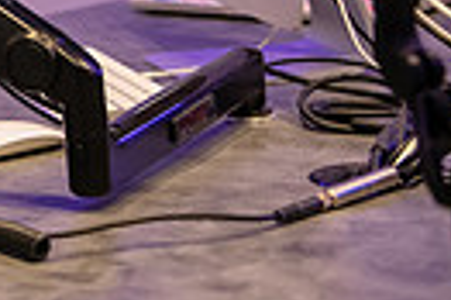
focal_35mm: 142
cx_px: -317
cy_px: -178
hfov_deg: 13.3
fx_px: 1777
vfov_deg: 9.3
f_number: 2.8
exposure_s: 1/60
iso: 1600
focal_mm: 32
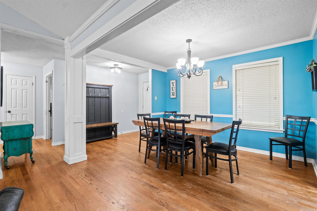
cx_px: 158
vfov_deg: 72.0
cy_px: 106
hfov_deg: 95.0
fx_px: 145
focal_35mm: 16
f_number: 9
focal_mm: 11
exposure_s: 2
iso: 250
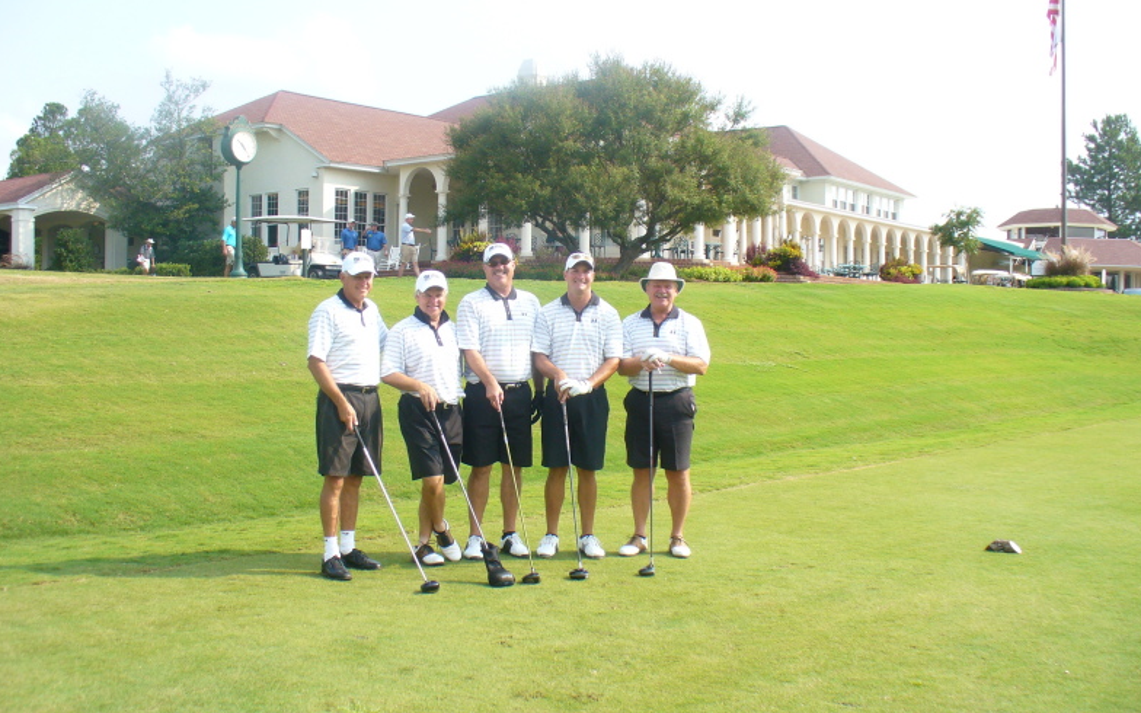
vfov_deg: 32.0
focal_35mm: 40
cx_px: 568
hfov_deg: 49.3
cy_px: 349
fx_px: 1244
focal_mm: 6.1
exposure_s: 1/160
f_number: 5.6
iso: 80
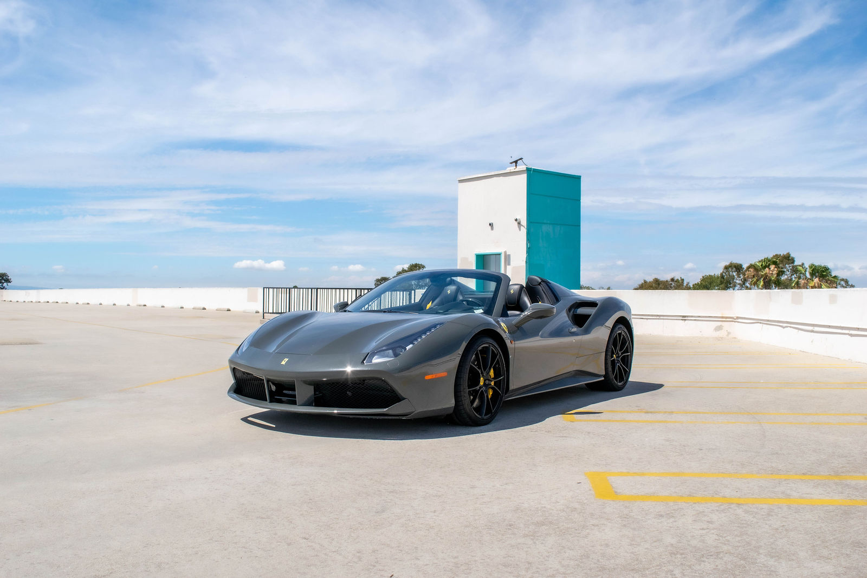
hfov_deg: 57.2
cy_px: 289
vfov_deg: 40.0
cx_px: 434
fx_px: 795
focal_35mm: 33
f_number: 8
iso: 400
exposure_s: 1/2000
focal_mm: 22
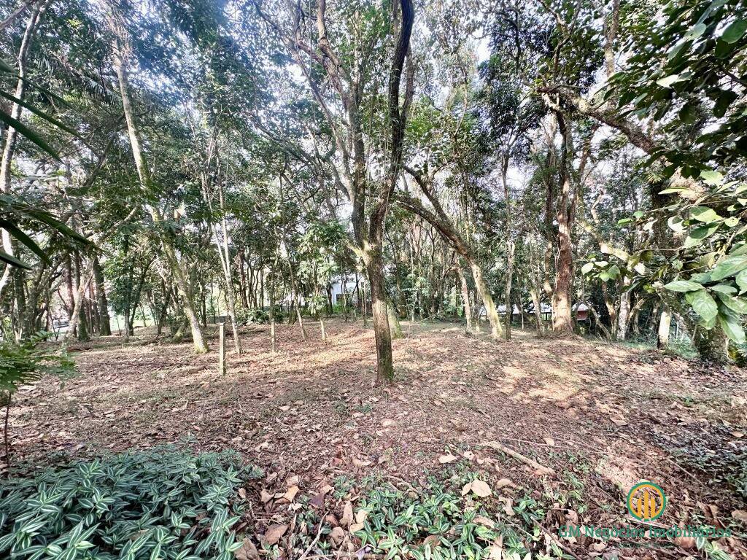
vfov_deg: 85.7
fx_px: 302
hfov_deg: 102.1
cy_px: 280
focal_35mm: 14
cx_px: 374
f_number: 2.2
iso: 80
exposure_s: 1/99
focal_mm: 2.22
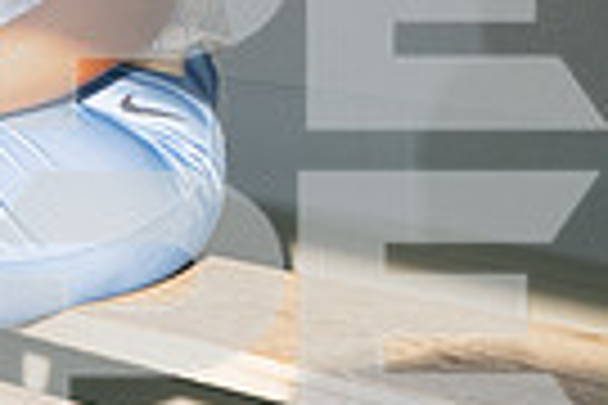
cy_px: -4
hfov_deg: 10.5
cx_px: -59
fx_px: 3276
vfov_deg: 7.1
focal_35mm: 194
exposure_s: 1/250
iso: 250
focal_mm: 58
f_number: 8
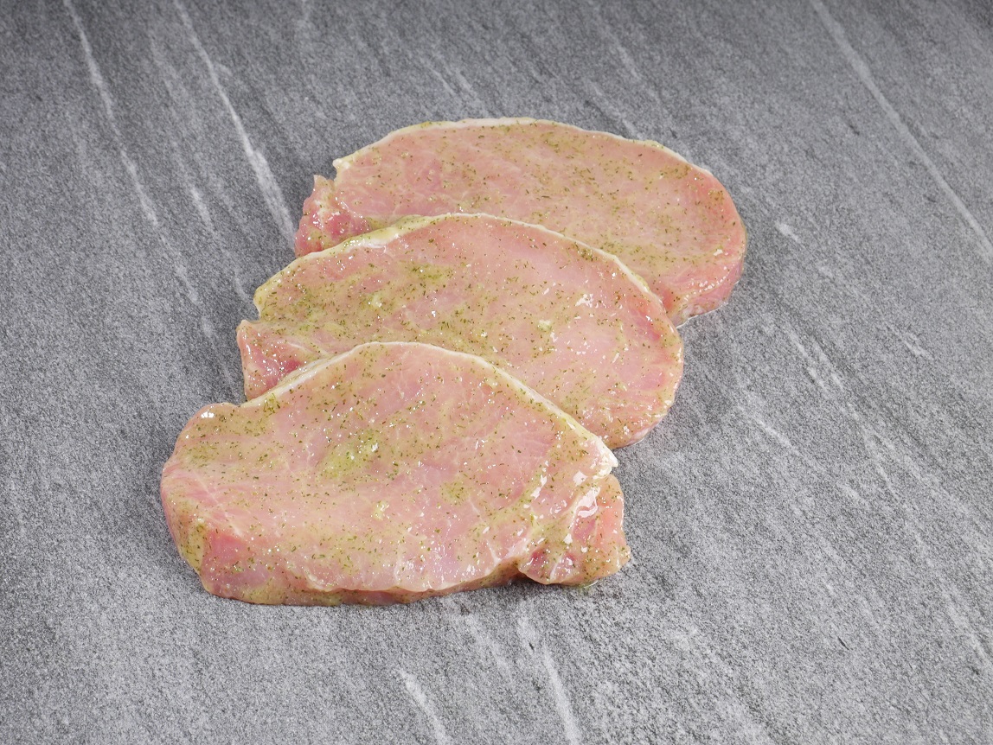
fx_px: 2525
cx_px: 496
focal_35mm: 88
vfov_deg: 16.8
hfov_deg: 22.2
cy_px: 372
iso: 200
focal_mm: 44
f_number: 9
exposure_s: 1/160
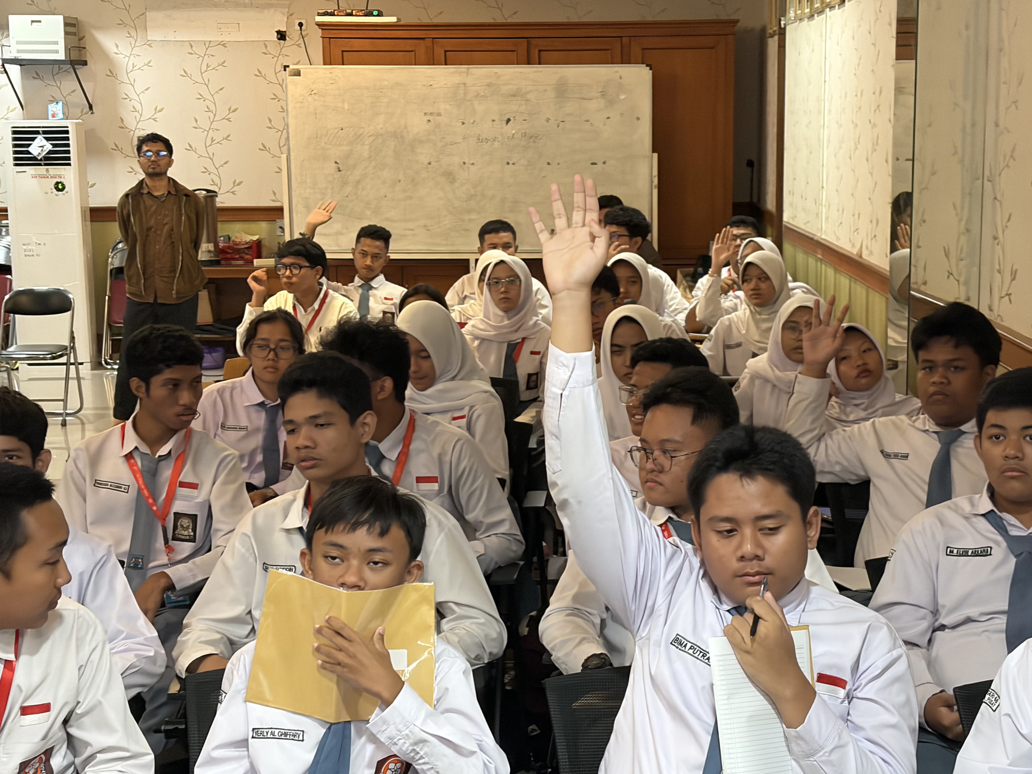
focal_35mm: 62
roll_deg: +0.7
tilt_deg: -11.7
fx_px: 1848
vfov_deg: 23.6
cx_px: 588
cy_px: 443
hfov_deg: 31.2
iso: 200
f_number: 1.6
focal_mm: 5.96
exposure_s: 1/33
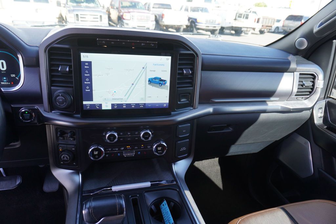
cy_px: 112
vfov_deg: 53.2
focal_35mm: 24
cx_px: 168
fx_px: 224
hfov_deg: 73.7
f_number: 4
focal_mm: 16
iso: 100
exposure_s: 1/60
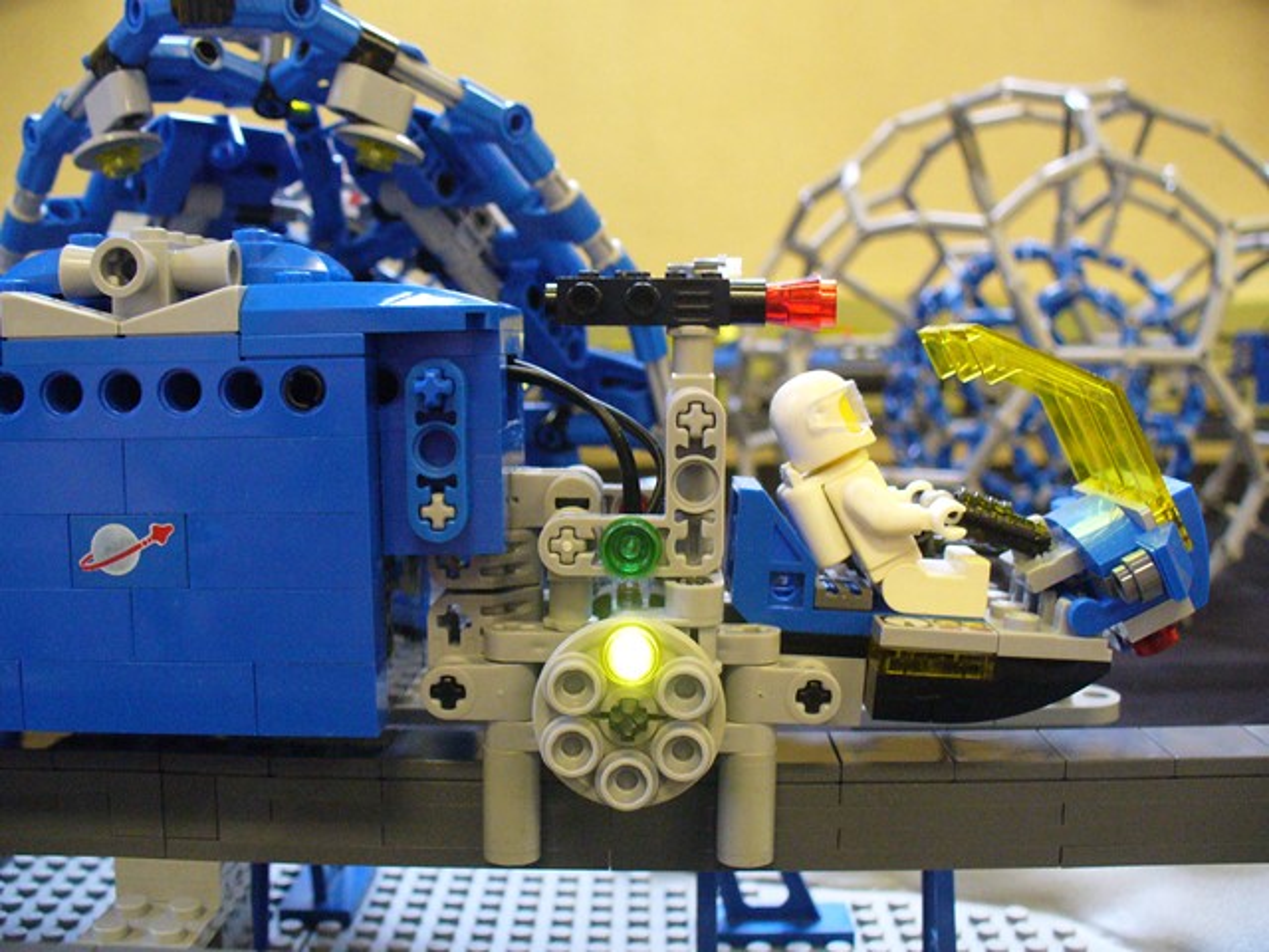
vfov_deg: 38.7
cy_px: 476
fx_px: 1356
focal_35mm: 37
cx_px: 634
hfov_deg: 50.1
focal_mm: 6.1
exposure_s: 1/25
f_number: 2.8
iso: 400
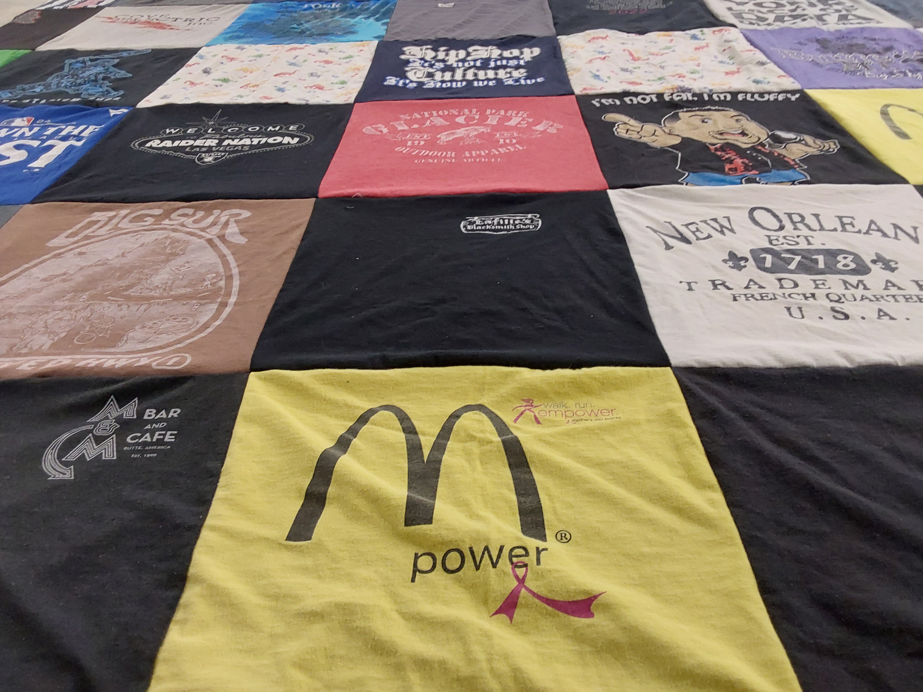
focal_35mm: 28
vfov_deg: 49.7
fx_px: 747
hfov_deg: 63.4
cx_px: 462
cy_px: 346
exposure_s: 1/60
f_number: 1.9
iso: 125
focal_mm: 2.91
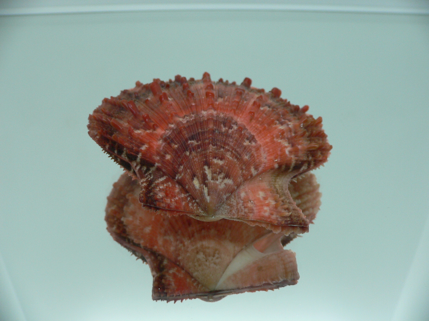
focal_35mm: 35
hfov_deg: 52.6
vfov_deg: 40.7
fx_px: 434
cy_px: 160
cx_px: 214
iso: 100
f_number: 2.8
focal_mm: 4.6
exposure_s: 1/60
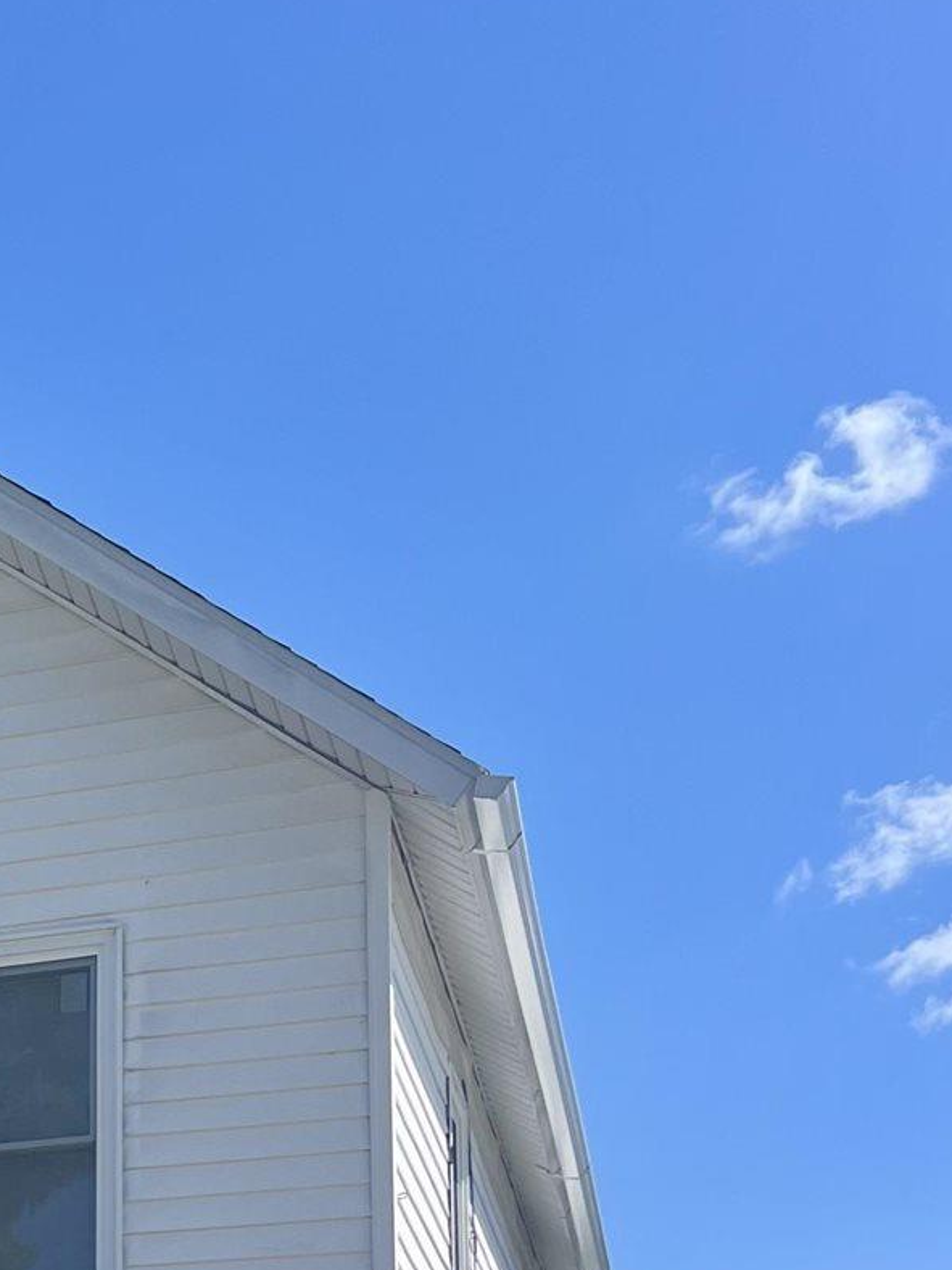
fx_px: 2787
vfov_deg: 22.6
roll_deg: -0.1
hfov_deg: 18.0
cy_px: 1707
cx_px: -300
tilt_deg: +4.7
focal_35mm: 76
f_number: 1.5
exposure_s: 1/2994
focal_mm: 5.7
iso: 50
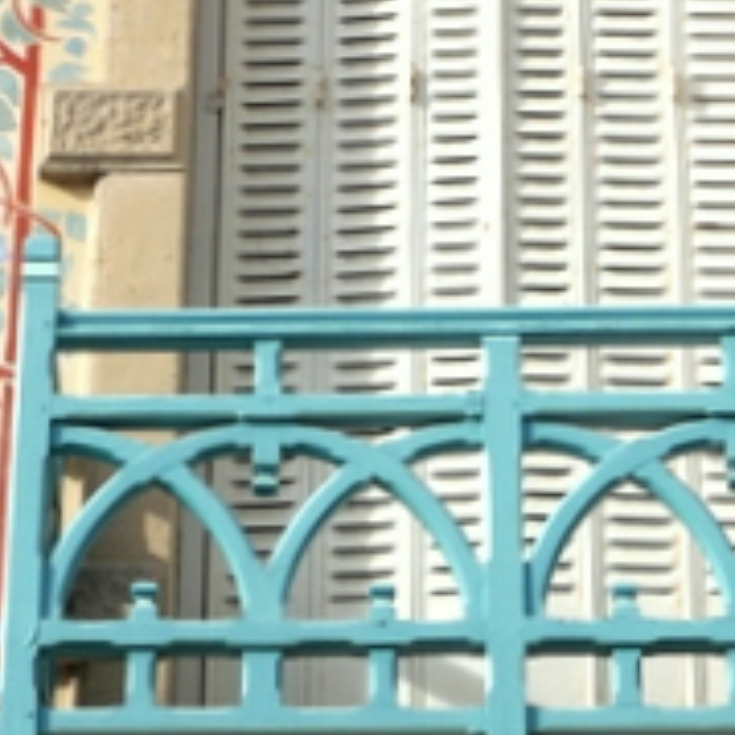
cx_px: 435
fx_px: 4372
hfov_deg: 9.6
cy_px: -448
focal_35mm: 182
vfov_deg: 9.3
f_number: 8
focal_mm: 23
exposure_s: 1/250
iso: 800
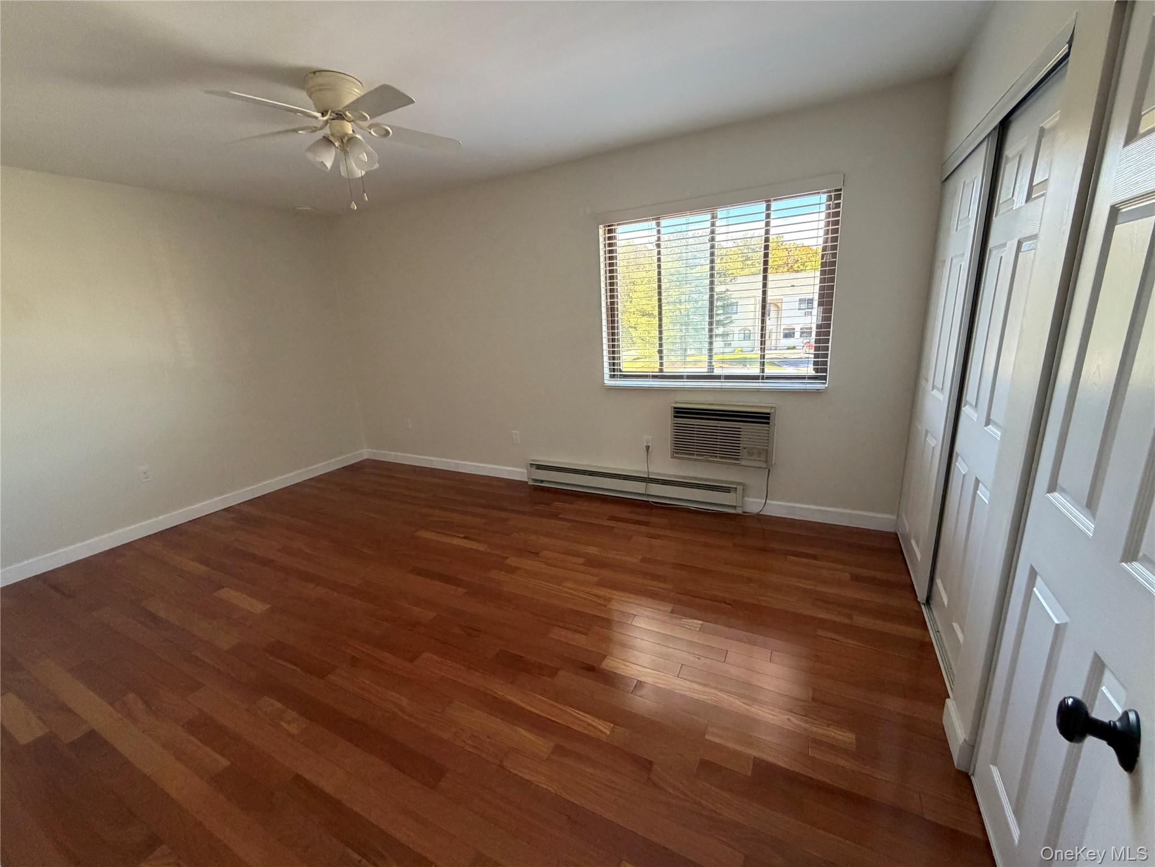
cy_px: 434
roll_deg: +4.4
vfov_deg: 85.7
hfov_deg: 102.1
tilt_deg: -14.8
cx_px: 578
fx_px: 467
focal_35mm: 14
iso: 320
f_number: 2.2
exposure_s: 1/120
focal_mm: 2.22
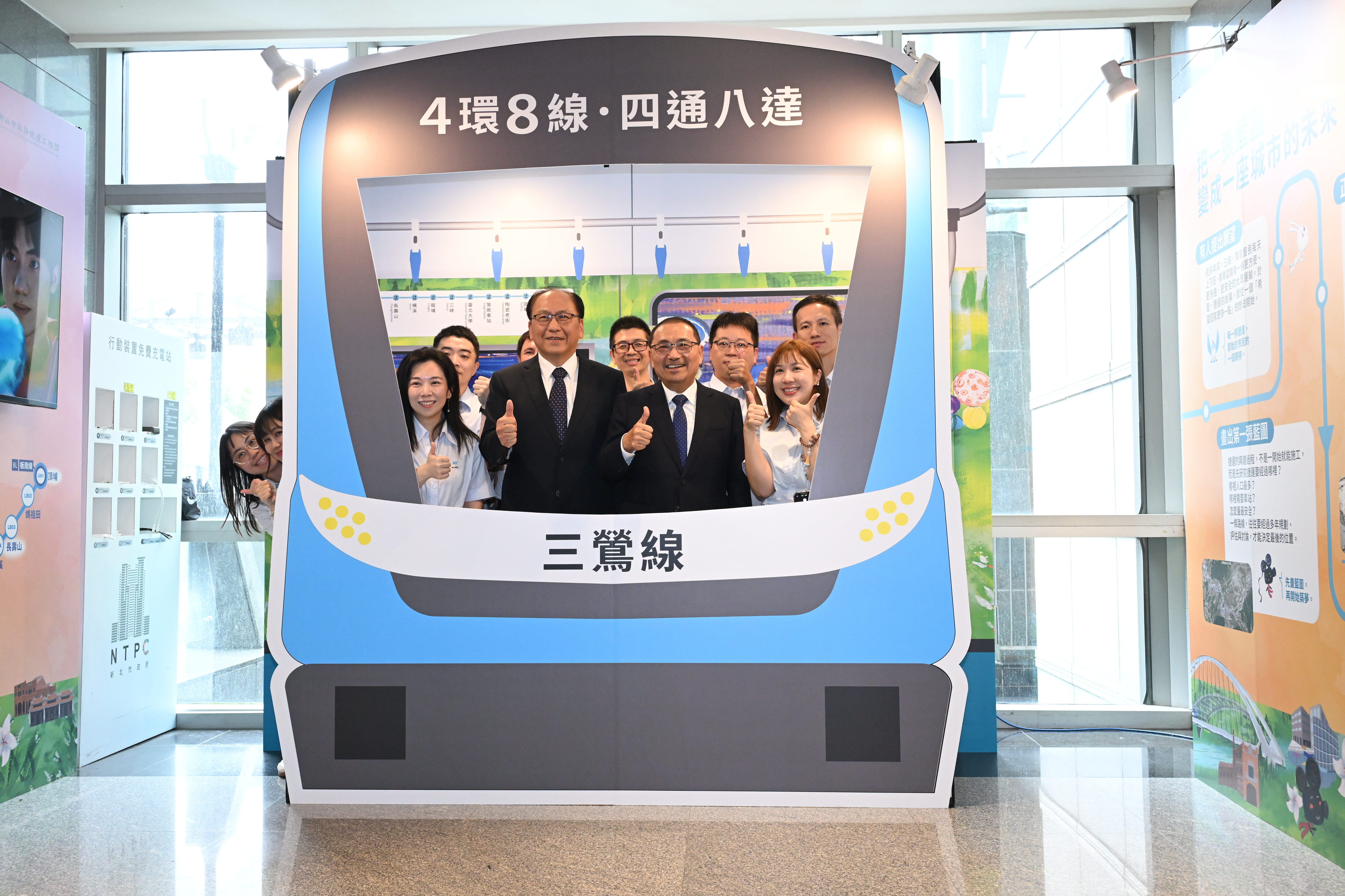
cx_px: 672
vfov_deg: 39.4
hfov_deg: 56.5
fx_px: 1251
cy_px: 448
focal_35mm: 34
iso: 3600
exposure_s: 1/200
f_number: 5.6
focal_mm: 33.5
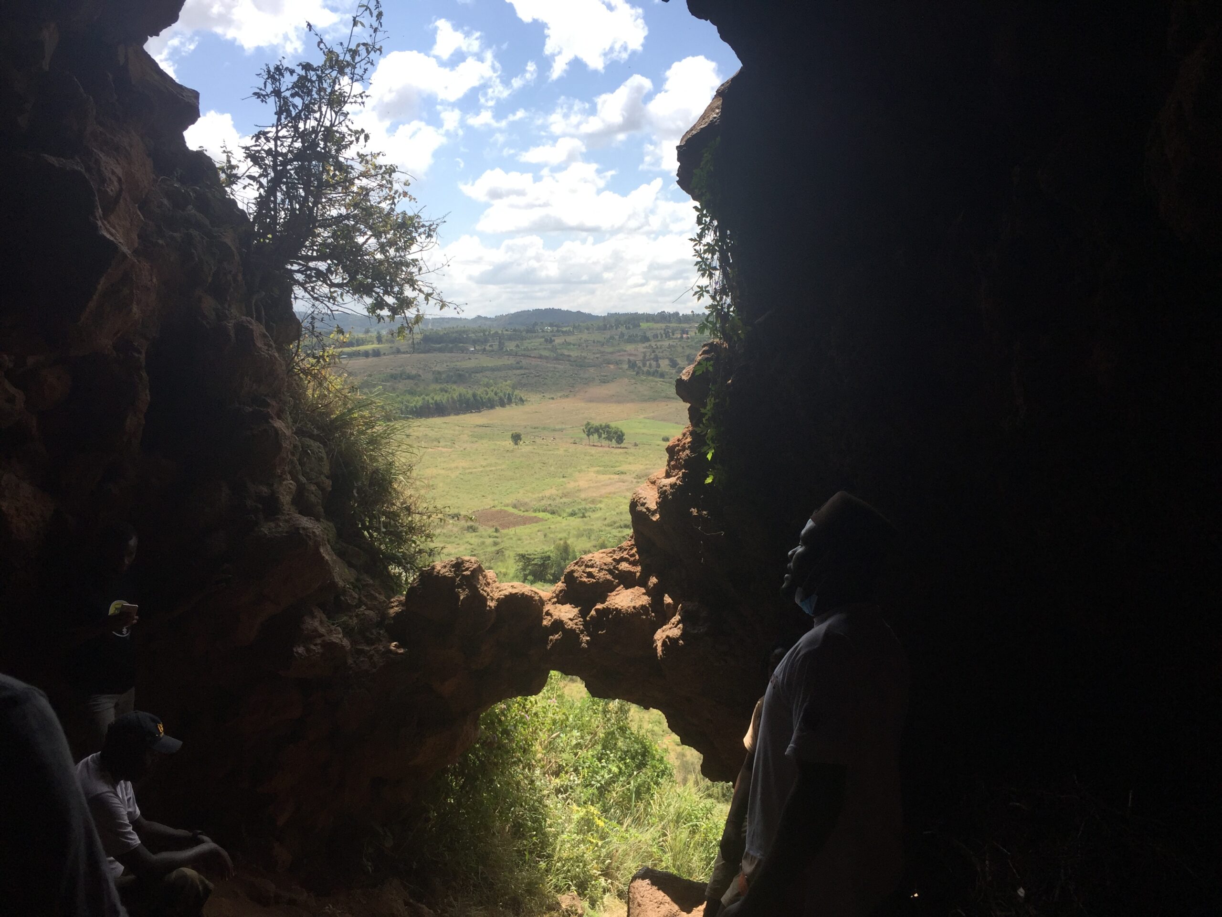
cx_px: 611
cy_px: 458
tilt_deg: -6.4
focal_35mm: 29
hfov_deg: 61.7
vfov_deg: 48.2
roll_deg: -0.9
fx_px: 1024
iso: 32
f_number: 2.2
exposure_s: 1/1236
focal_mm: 4.15
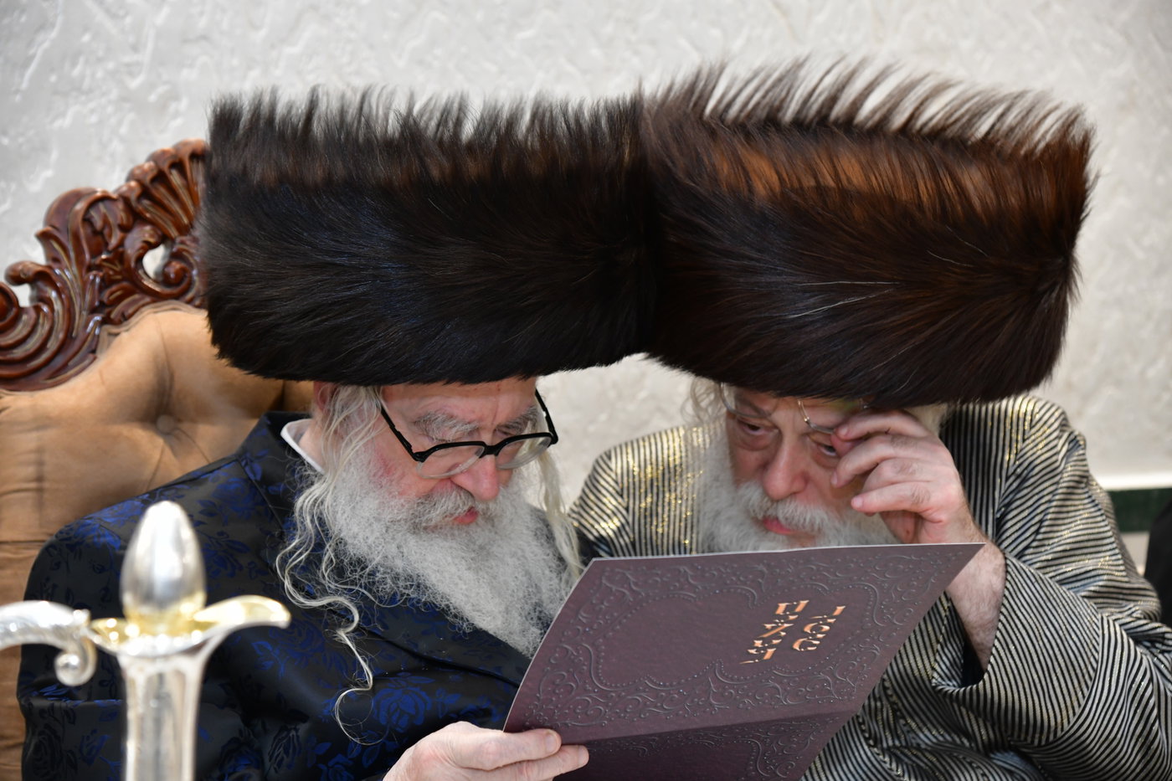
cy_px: 390
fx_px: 2539
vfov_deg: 17.5
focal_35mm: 78
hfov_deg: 26.0
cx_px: 586
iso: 1600
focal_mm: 78
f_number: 5.6
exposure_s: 1/100
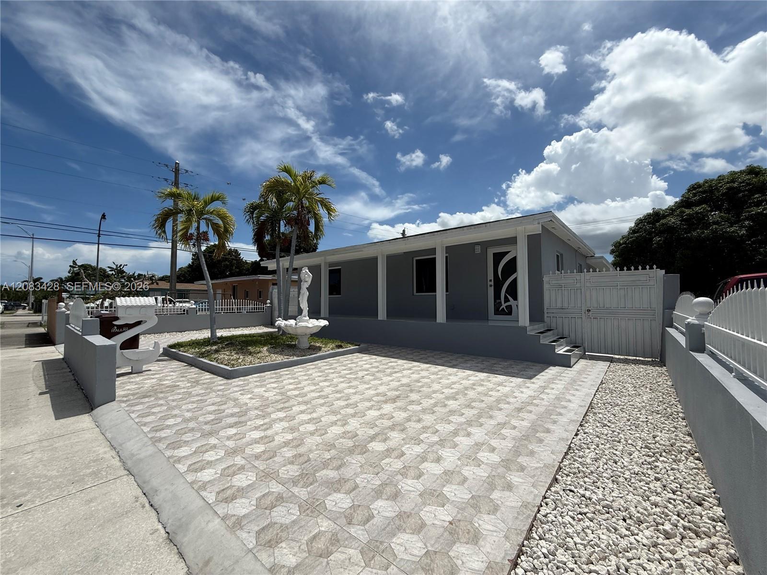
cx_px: 384
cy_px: 288
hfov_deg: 102.1
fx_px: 310
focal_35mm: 14
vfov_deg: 85.7
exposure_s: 1/4425
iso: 50
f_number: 2.2
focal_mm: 2.22
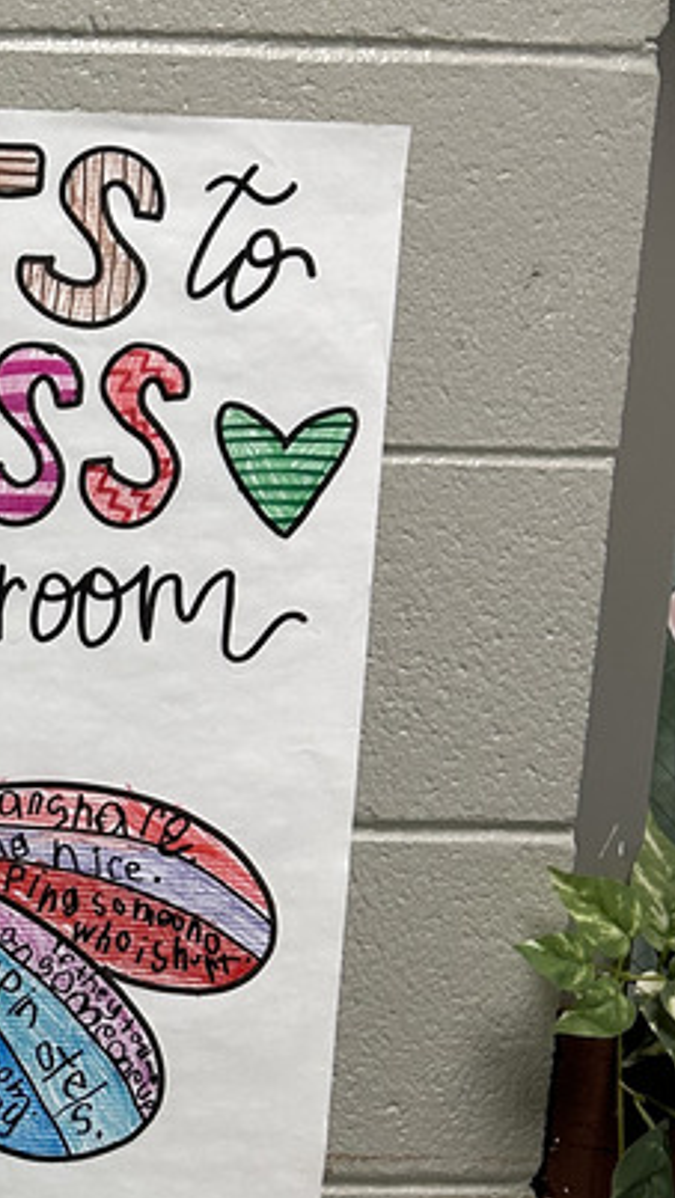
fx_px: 2289
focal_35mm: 72
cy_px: 767
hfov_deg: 15.2
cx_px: -416
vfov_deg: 29.2
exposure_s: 1/120
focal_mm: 5.7
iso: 125
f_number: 1.5
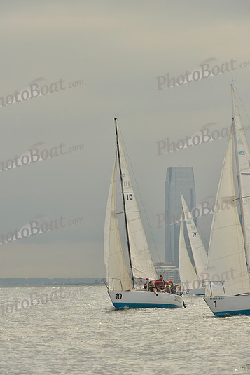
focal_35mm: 260
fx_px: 2706
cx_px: 120
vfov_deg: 7.9
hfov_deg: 5.3
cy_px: 184
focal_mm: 240
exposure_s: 1/1250
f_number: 9
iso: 400
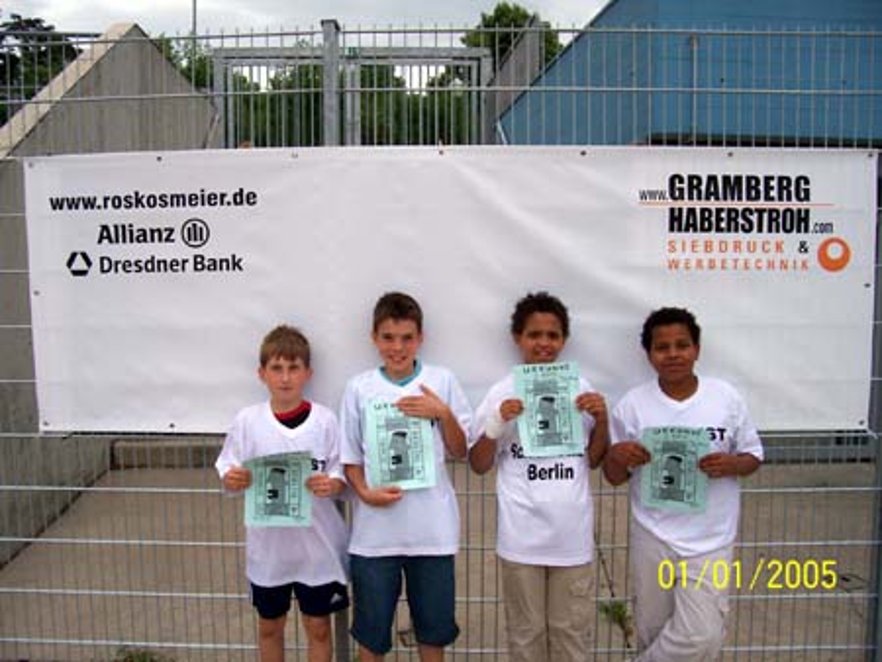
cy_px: 331
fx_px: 867
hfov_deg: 53.9
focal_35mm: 34
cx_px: 441
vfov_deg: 41.8
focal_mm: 5.6
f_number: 2.7
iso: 80
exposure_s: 1/464
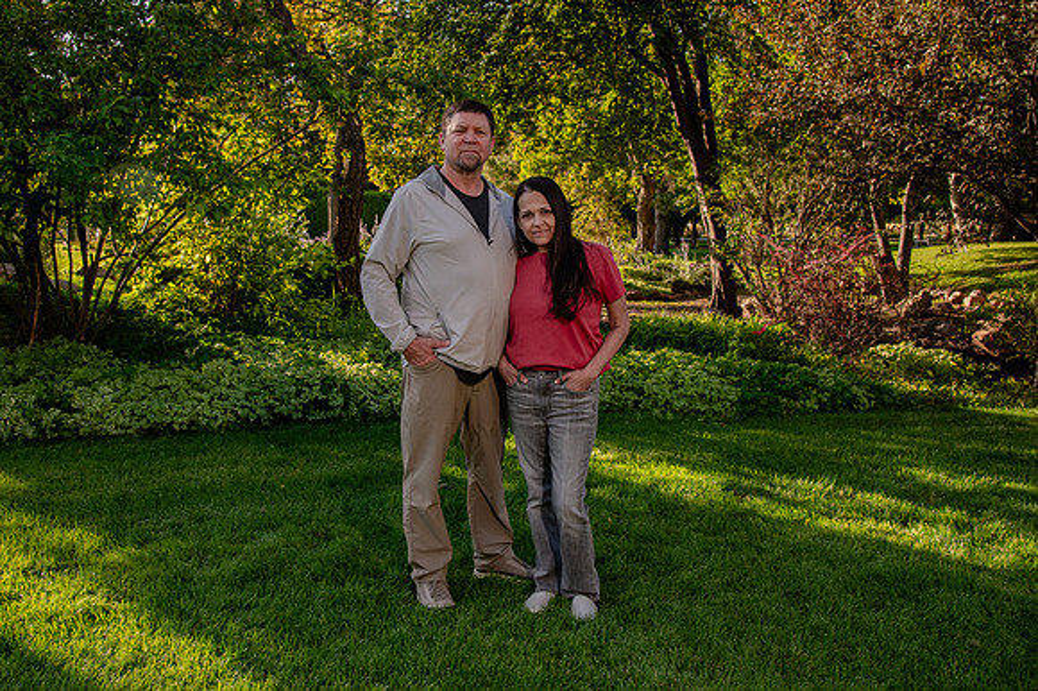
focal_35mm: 35
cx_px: 477
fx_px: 1010
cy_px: 331
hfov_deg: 54.3
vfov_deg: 37.7
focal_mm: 32
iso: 500
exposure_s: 1/250
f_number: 8
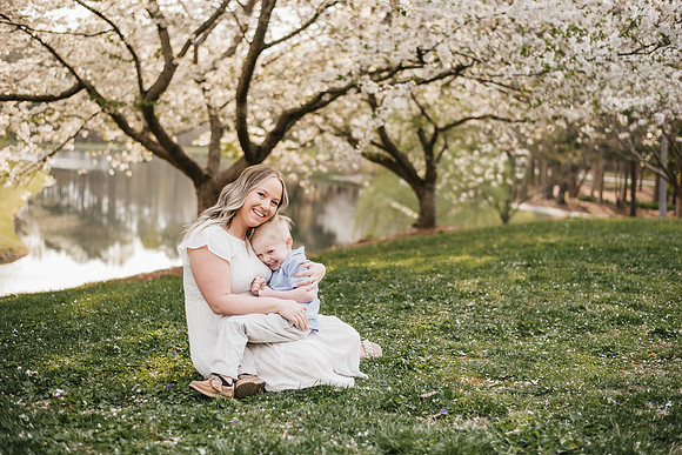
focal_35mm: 50
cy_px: 228
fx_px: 947
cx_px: 341
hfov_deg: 39.6
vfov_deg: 27.0
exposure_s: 1/400
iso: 125
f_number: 2.2
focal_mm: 50
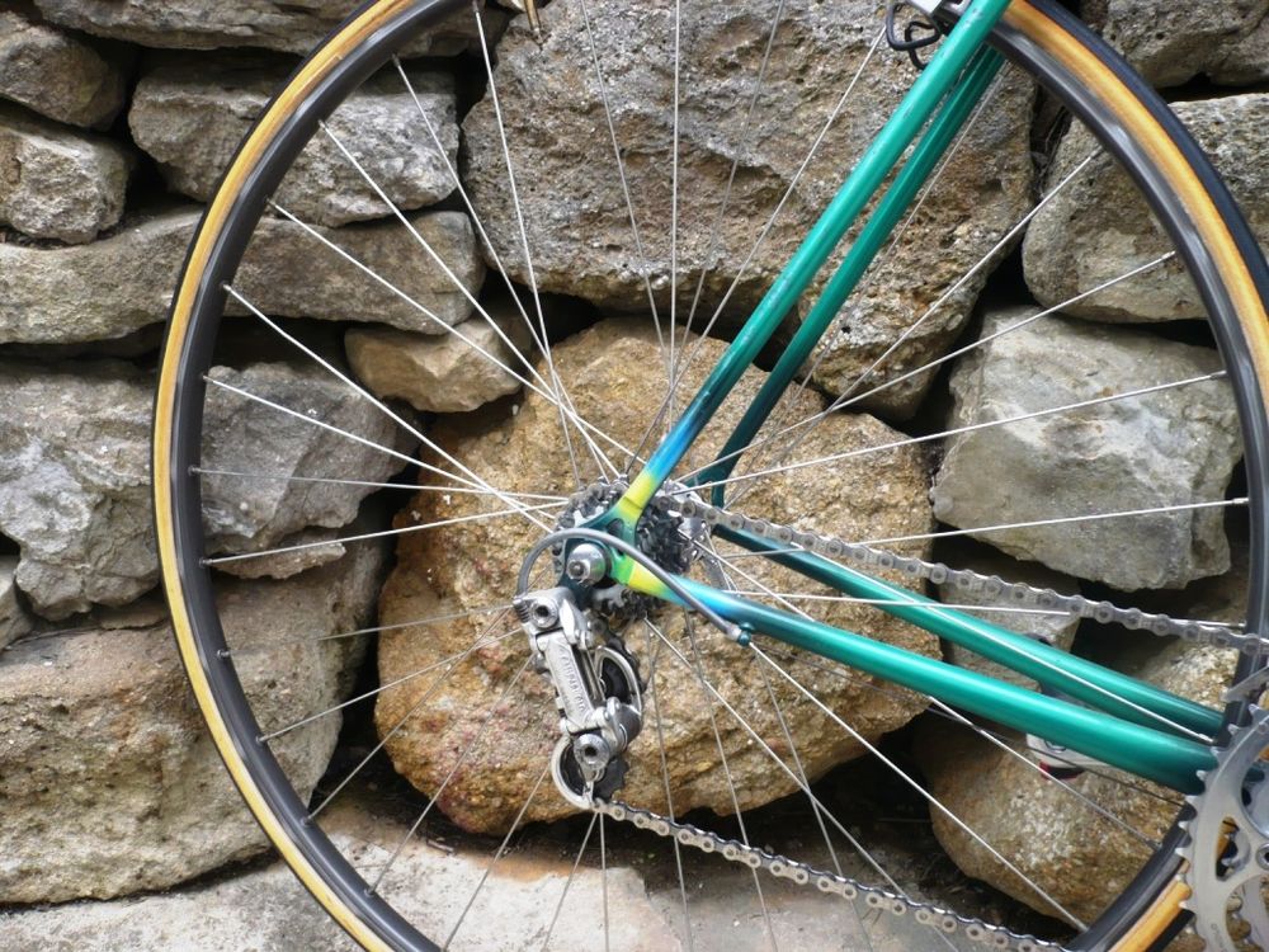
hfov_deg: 52.6
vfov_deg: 40.7
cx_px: 634
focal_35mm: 35
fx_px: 1283
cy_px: 476
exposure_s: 1/100
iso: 100
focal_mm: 5.8
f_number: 2.8
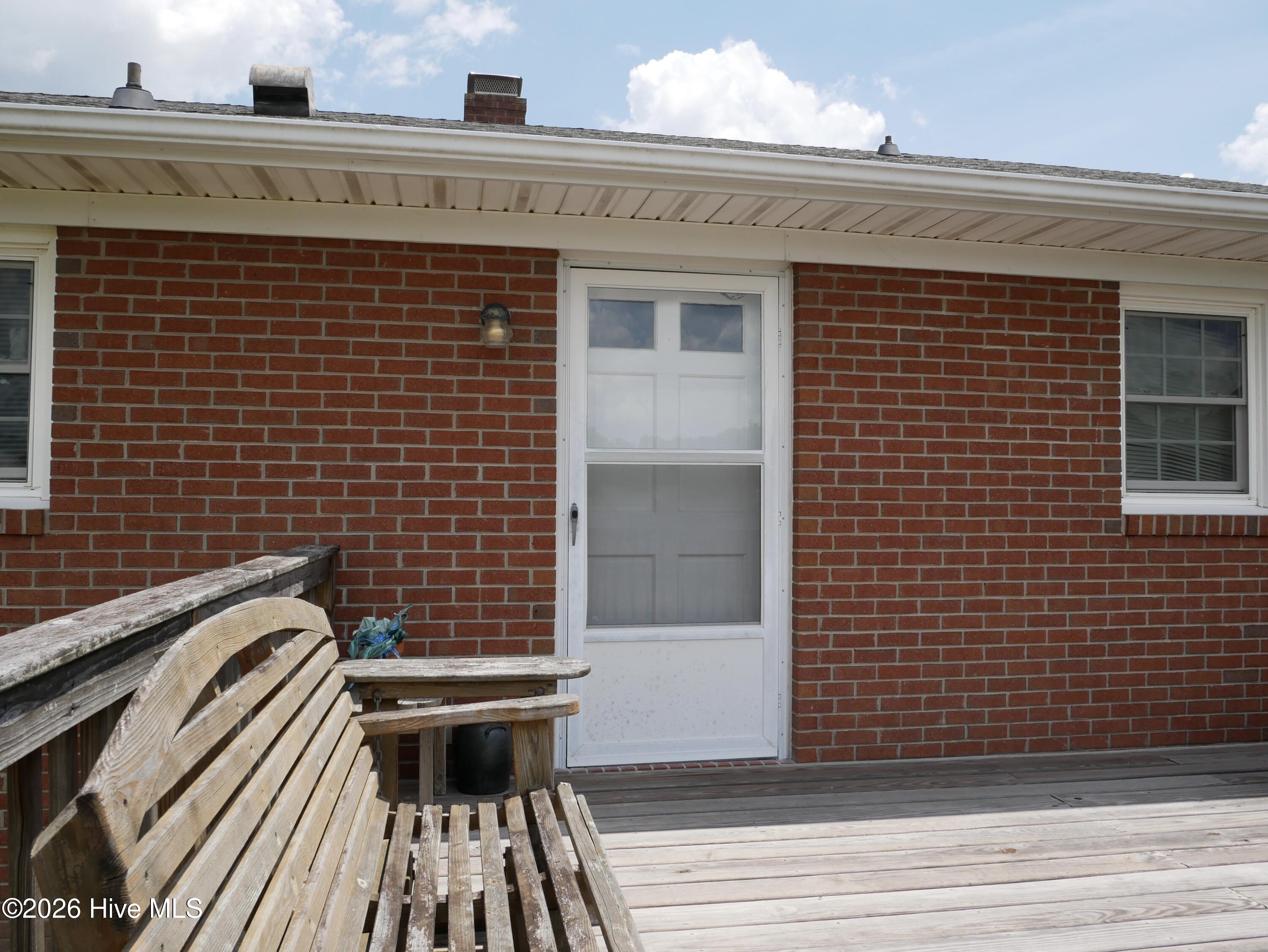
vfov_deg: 56.8
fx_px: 879
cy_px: 476
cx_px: 634
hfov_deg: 71.6
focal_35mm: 24
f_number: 7.1
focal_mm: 12
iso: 200
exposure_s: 1/500
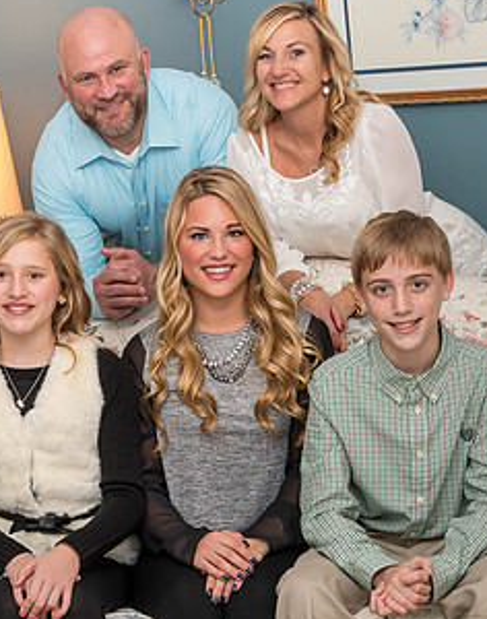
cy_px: 435
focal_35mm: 100
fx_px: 1820
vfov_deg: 19.2
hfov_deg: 15.2
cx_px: 129
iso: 320
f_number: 8
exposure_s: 1/30
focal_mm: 45
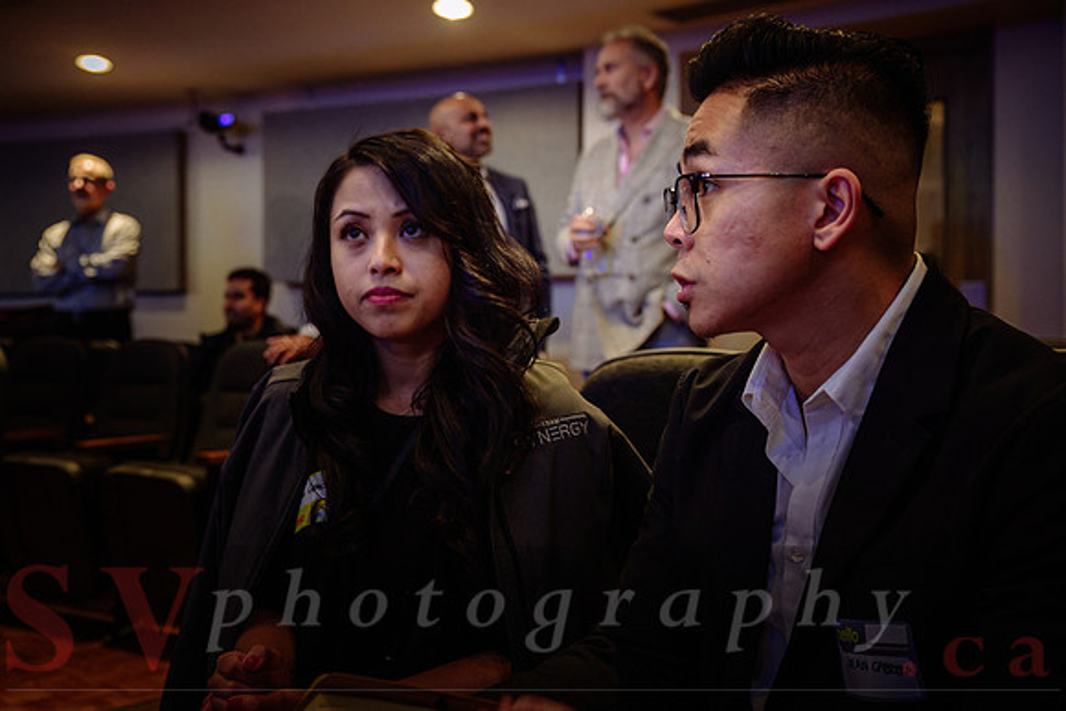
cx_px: 516
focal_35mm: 41
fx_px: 1223
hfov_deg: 47.1
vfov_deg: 32.4
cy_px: 344
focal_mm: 40
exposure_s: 1/50
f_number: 4
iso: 2000
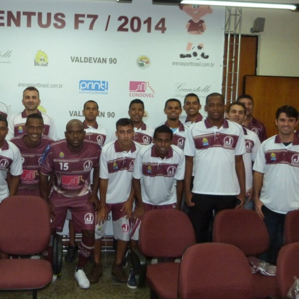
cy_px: 130
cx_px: 82
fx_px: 381
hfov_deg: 41.8
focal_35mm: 39
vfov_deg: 42.7
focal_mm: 4.5
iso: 400
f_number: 2.8
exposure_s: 1/60
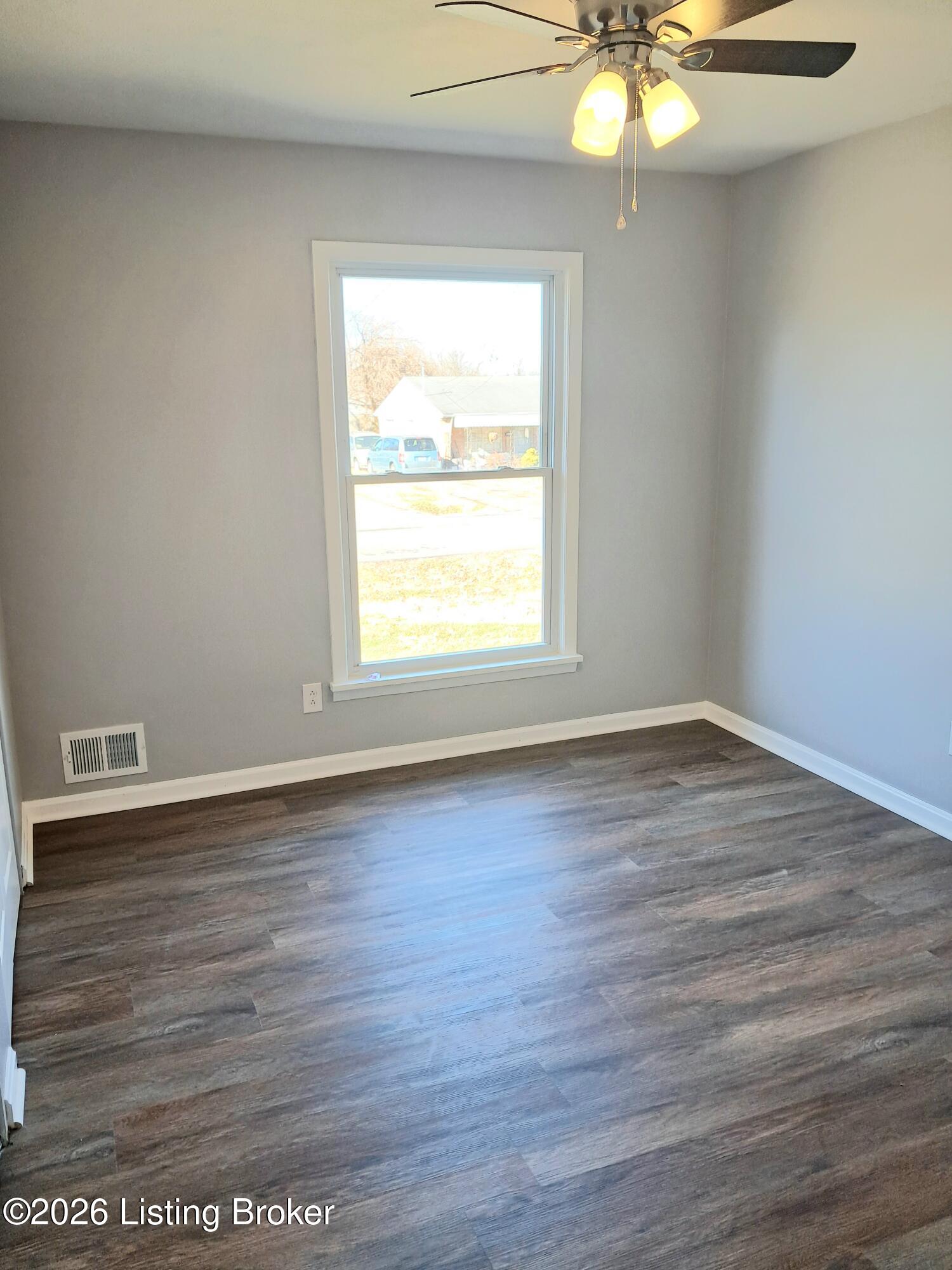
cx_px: 476
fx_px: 990
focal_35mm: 27
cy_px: 635
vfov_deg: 65.3
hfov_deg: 51.4
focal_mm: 4
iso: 50
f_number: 1.8
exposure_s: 1/50
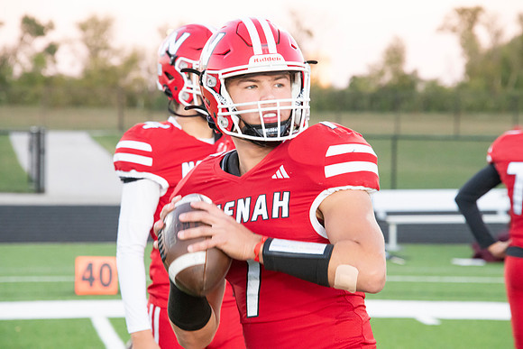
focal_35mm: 200
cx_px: 262
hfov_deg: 10.3
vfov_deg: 6.9
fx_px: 2906
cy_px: 174
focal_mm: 200
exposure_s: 1/320
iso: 8000
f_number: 9
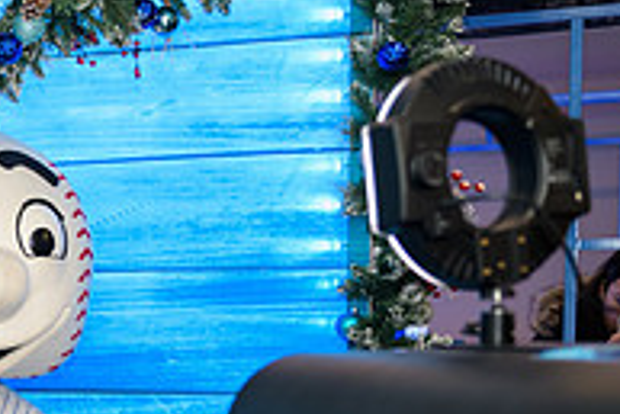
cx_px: -225
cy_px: 409
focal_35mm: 93
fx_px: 1603
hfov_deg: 19.8
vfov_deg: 14.5
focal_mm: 31
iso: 400
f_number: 3.2
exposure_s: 1/125
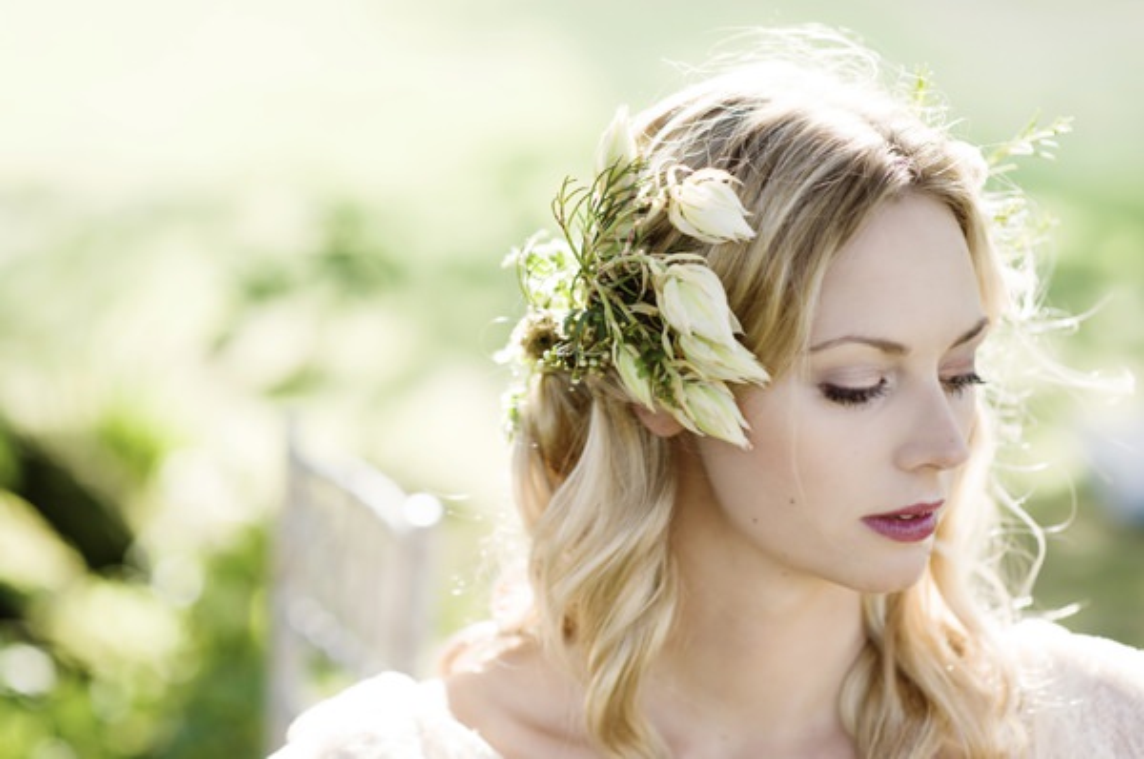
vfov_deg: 16.0
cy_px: 380
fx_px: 2697
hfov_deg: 24.0
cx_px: 572
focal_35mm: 85
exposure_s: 1/1250
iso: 500
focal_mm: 85
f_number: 2.5
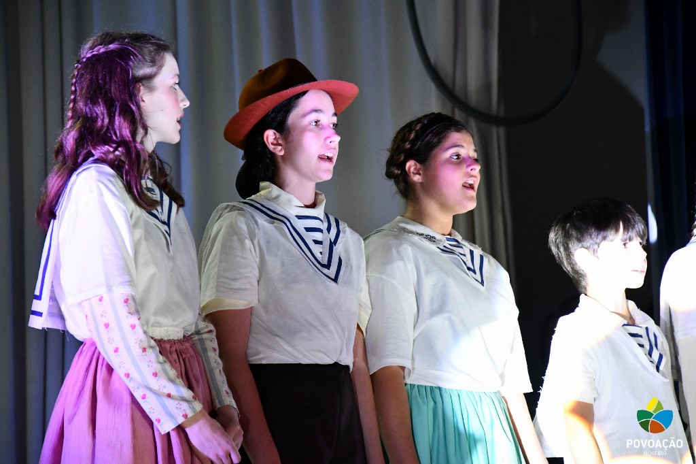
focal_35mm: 157
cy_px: 232
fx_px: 3034
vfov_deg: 8.7
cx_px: 348
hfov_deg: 13.1
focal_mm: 105
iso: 3200
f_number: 5.6
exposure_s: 1/80
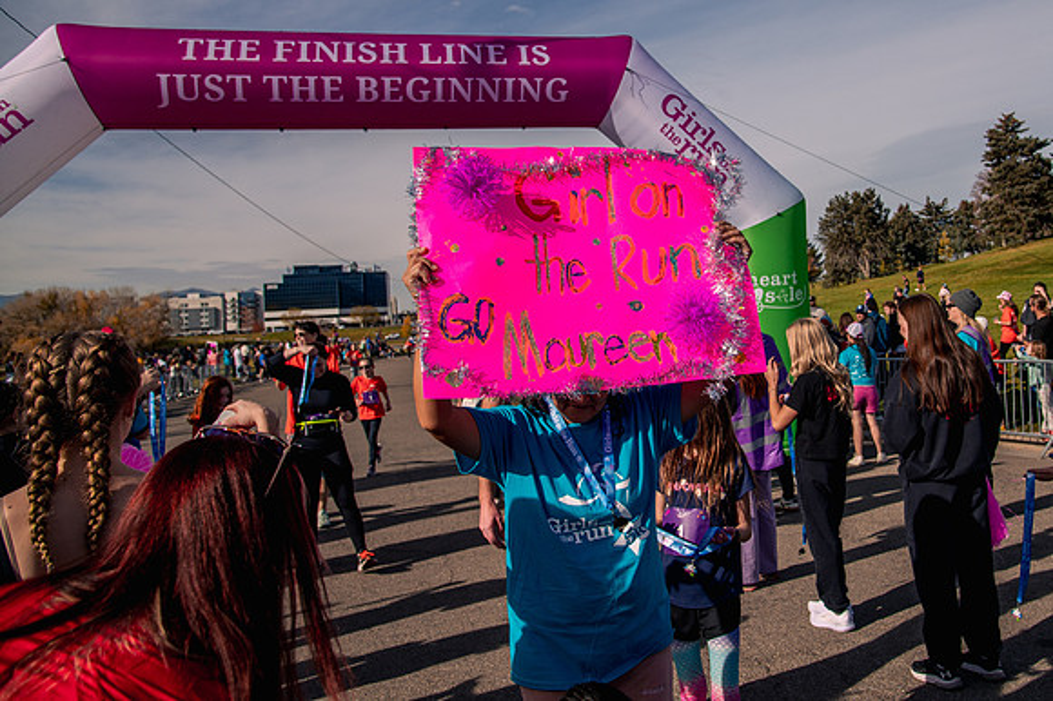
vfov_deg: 41.9
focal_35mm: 31
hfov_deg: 59.3
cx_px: 679
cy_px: 249
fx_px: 905
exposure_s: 1/3200
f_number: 5.6
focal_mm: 24
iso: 200
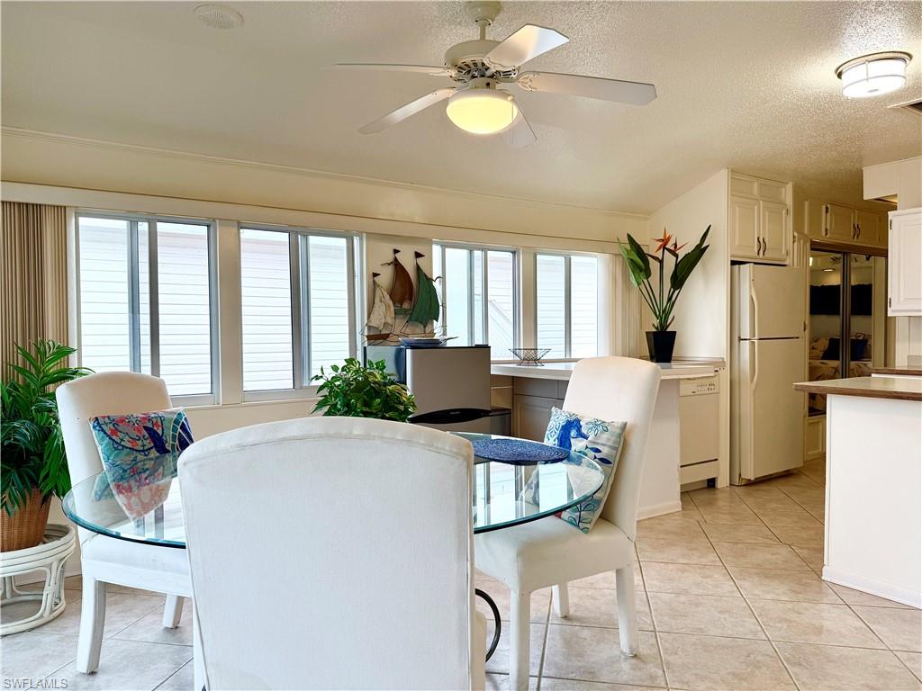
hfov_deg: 71.6
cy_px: 346
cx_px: 461
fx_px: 639
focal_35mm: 24
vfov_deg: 56.8
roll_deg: +0.4
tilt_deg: -1.3
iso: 64
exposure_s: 1/159
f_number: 1.78
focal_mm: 6.76
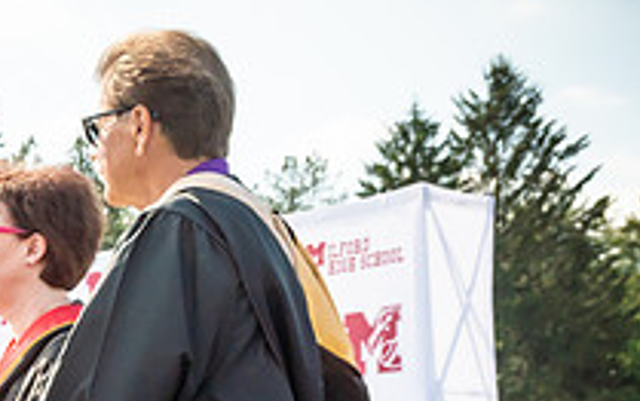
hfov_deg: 12.9
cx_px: -136
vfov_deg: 8.2
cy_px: 527
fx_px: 2758
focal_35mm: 158
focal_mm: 32
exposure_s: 1/800
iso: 200
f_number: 7.1
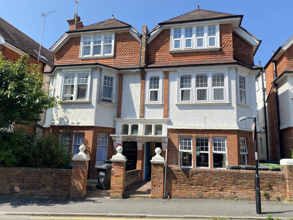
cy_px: 110
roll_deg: -1.7
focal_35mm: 26
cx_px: 146
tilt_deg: +9.1
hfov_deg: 67.3
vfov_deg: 53.1
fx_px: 220
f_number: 1.8
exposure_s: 1/1608
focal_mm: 4.25
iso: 32
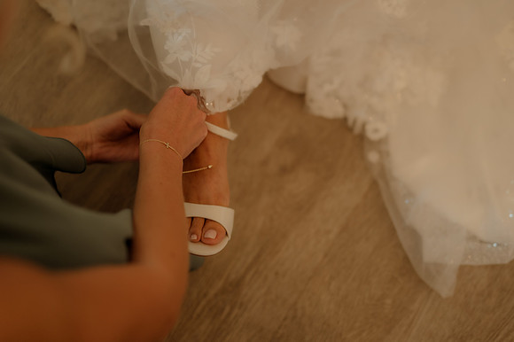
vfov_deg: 25.6
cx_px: 271
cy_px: 162
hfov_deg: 37.7
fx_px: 753
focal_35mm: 53
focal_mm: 50
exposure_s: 1/125
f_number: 1.4
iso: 500
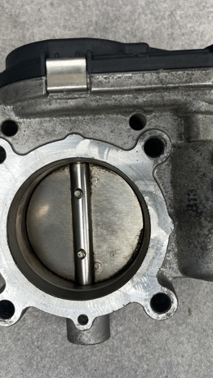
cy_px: 190
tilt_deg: -77.8
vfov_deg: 51.6
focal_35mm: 39
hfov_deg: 30.4
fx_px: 392
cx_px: 112
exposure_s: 1/127
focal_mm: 5.1
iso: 32
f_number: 1.6
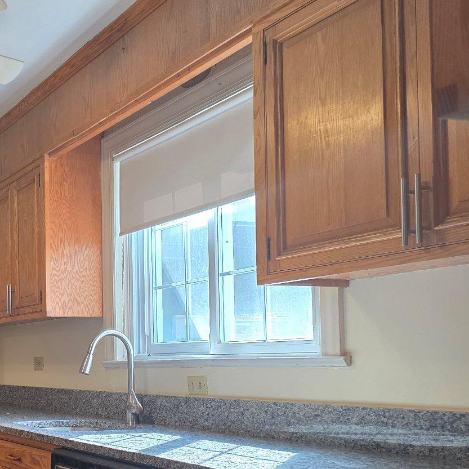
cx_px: -74
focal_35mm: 50
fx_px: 766
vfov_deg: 33.4
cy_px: 348
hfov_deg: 29.8
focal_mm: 6.25
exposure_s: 1/120
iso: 125
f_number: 1.7
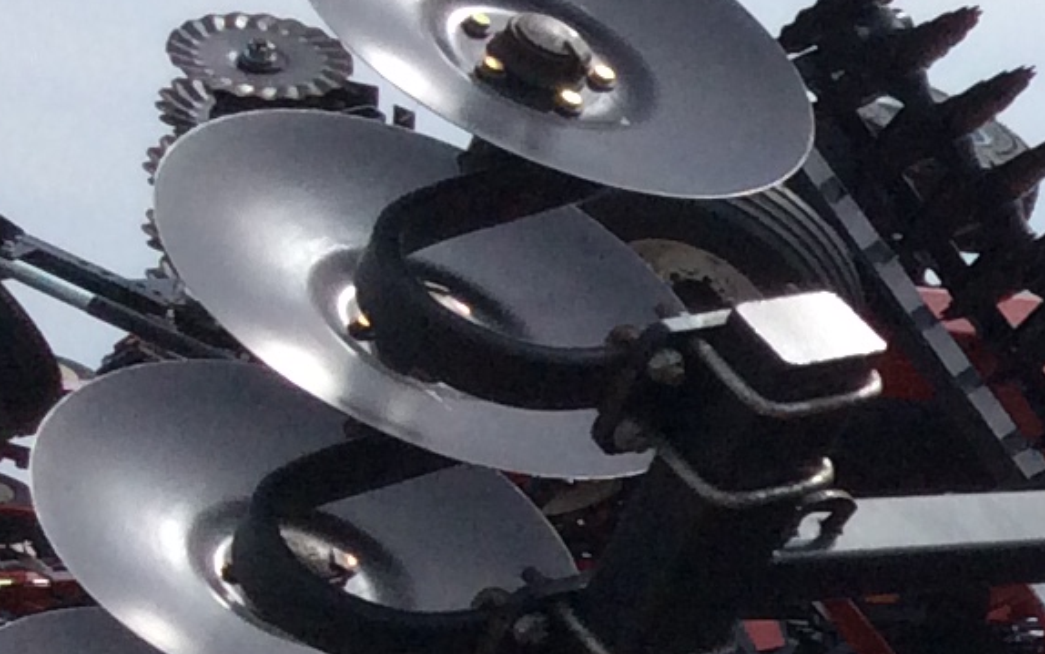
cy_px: 922
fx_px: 4358
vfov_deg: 8.4
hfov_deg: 11.7
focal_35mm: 153
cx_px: 2332
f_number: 2.4
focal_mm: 3.3
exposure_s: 1/2865
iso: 32
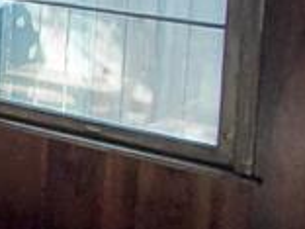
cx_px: -428
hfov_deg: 13.6
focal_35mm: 105
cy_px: -102
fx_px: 925
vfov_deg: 13.4
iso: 160
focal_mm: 1.64
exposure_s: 1/60
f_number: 2.2
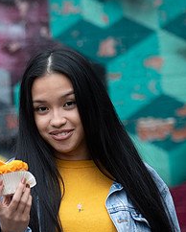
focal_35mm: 225
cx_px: -44
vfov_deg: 8.6
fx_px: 1546
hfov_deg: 6.8
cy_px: 137
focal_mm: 100
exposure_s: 1/125
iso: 250
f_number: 2.8
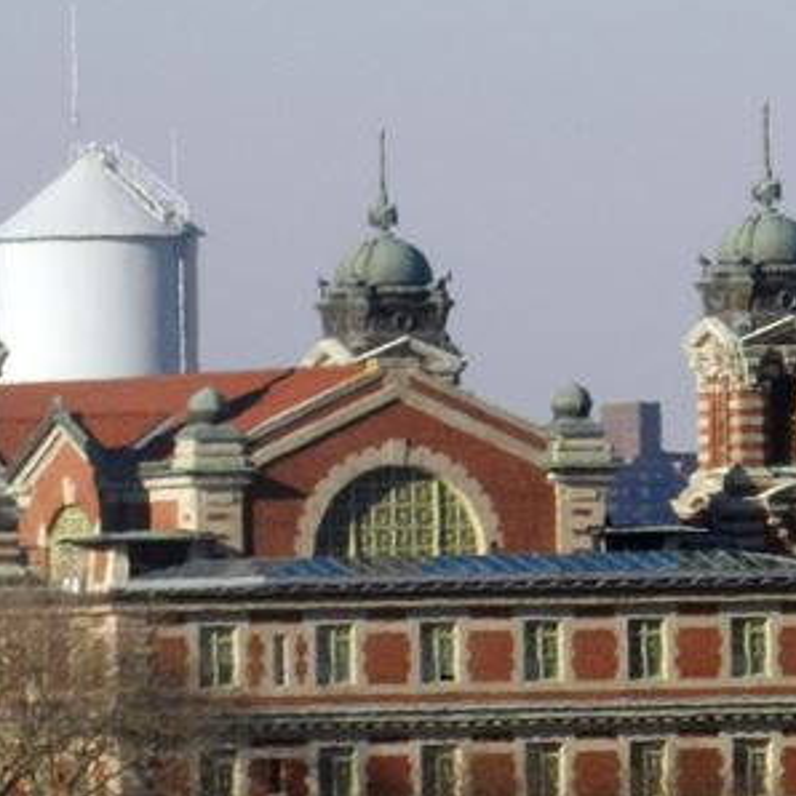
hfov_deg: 1.2
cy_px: 524
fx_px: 36761
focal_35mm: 1413
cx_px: 294
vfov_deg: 1.2
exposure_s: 1/320
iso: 160
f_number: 5.7
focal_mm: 82.9
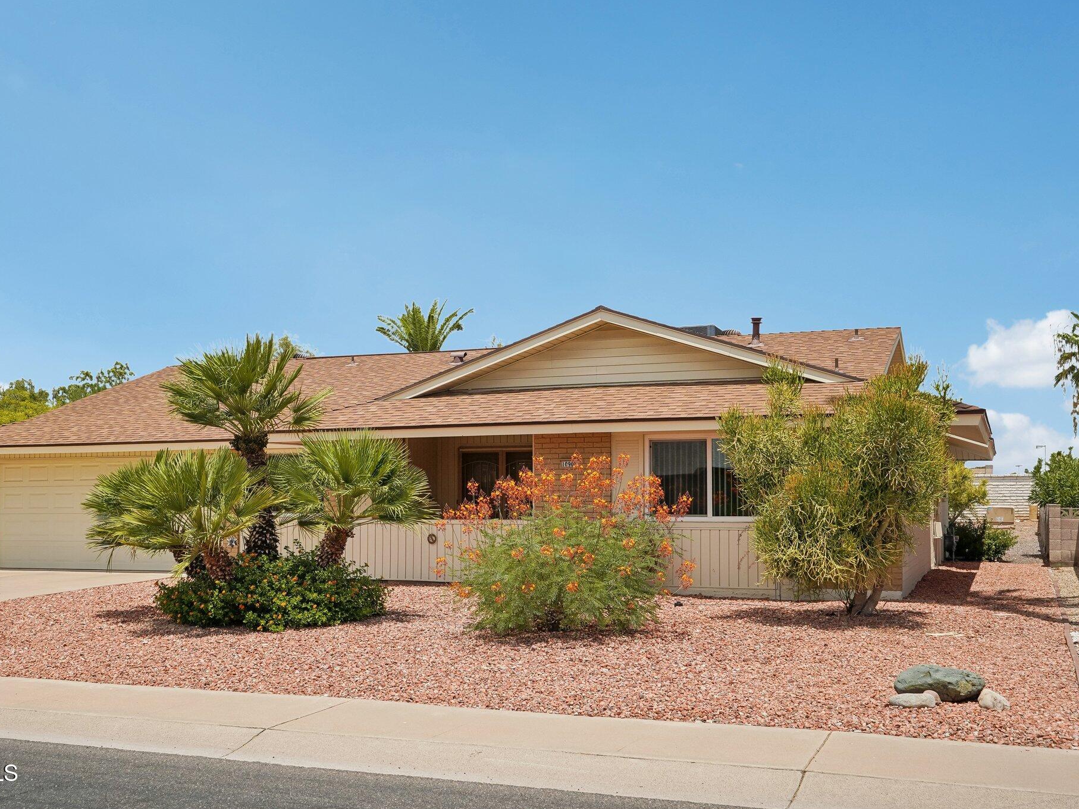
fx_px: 1184
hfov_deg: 48.9
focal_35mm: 38
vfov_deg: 37.7
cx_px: 490
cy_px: 404
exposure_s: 1/1600
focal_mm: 35
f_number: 8
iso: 400
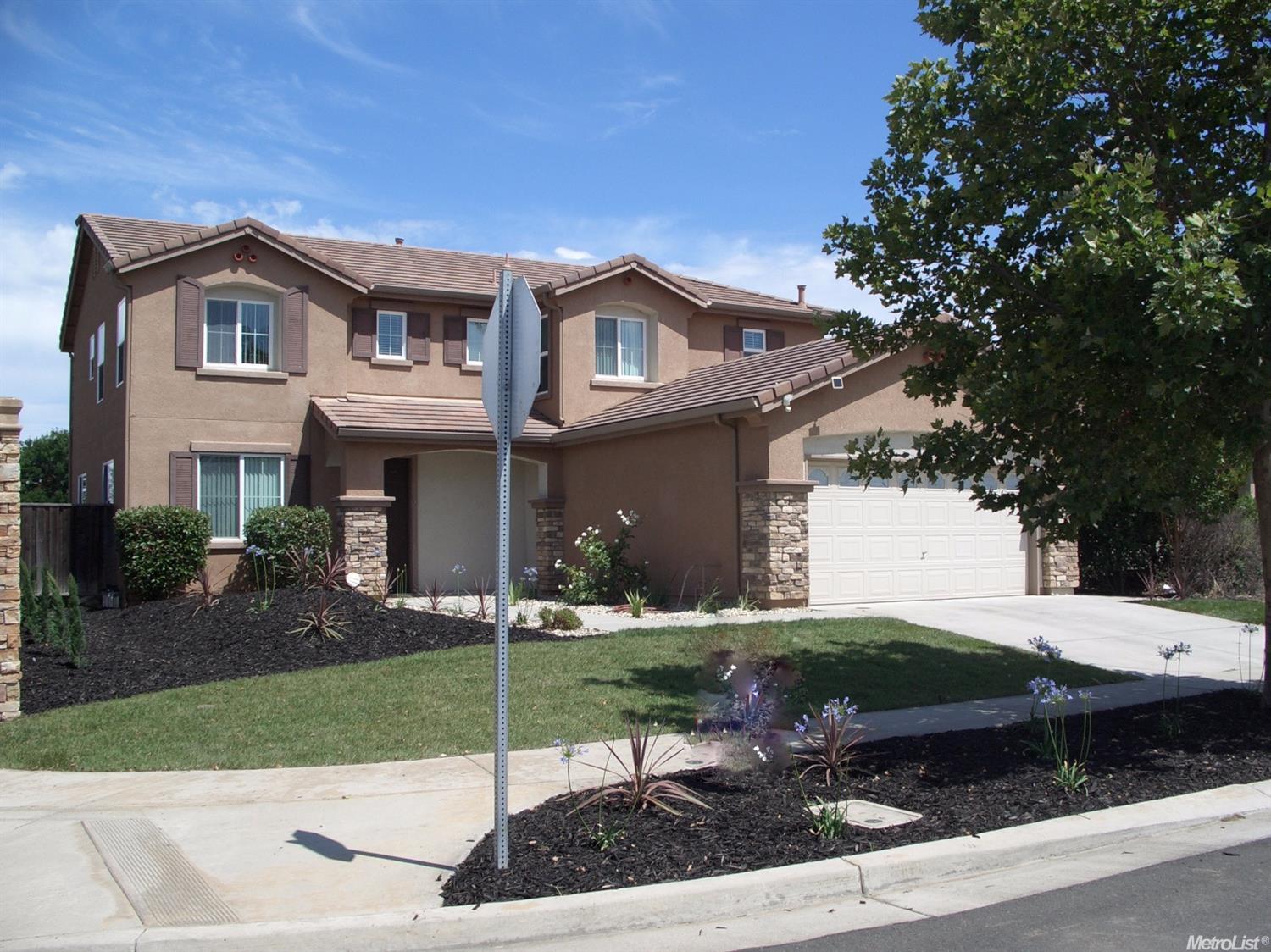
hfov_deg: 55.4
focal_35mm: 33
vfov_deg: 42.9
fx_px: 1211
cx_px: 636
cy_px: 476
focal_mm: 7.1
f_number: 4.5
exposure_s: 1/500
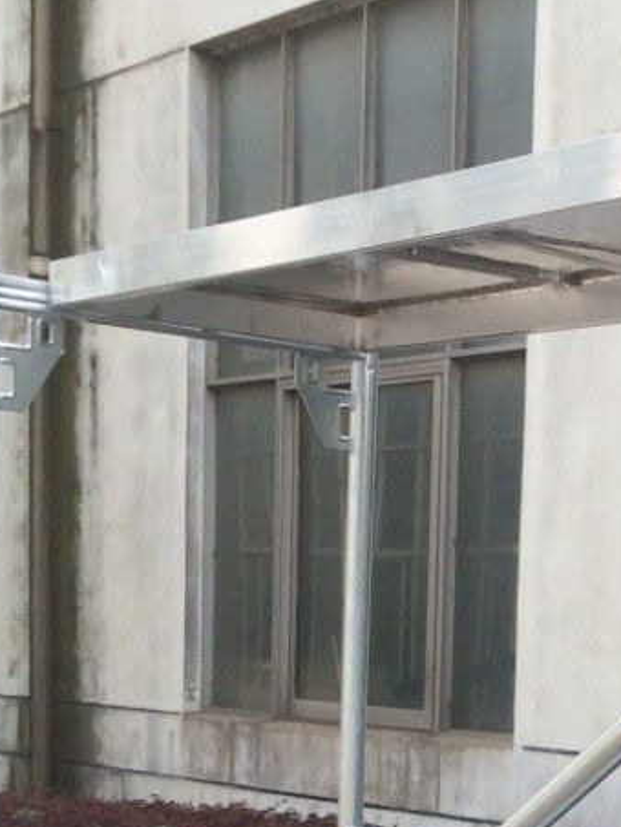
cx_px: 922
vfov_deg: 17.5
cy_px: 1059
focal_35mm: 106
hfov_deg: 13.2
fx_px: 2534
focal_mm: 4.12
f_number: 2.2
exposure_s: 1/820
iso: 32
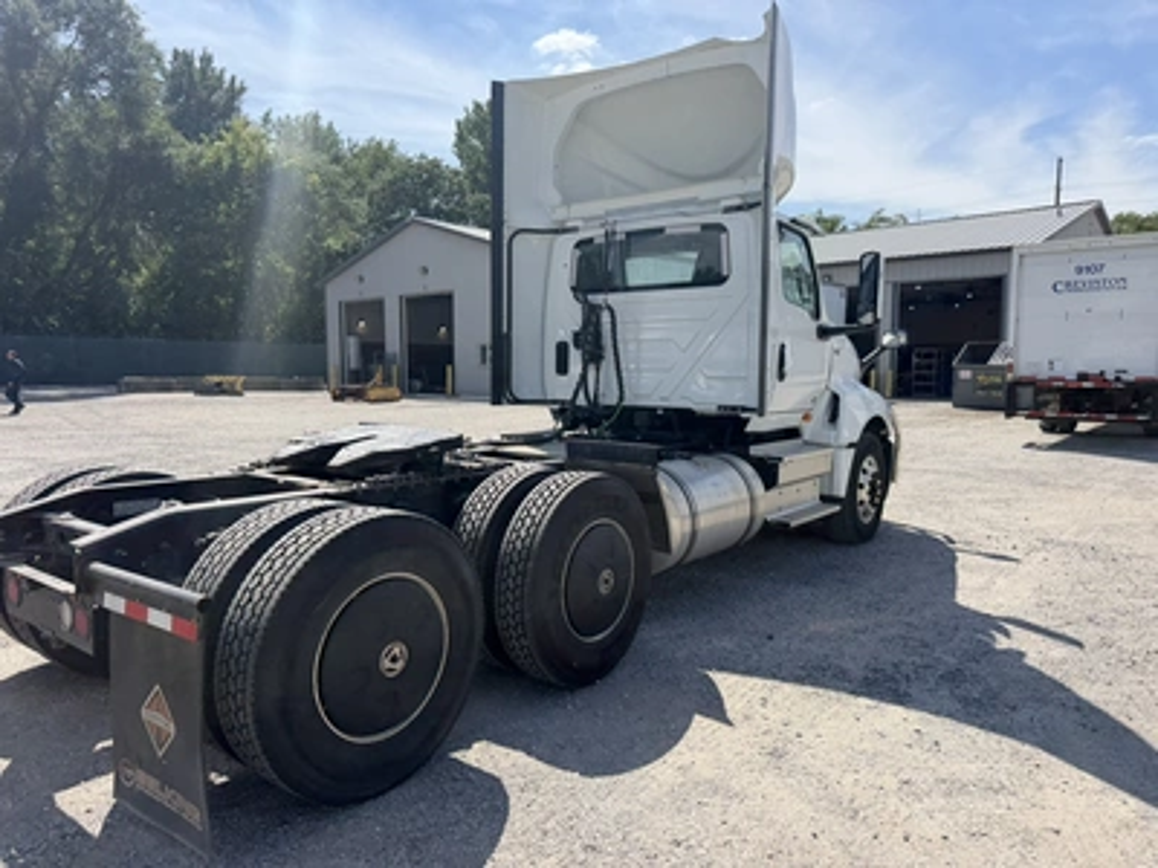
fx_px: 803
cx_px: 579
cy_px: 434
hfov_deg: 71.6
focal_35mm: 24
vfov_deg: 56.8
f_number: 1.78
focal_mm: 6.76
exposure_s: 1/4975
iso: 80
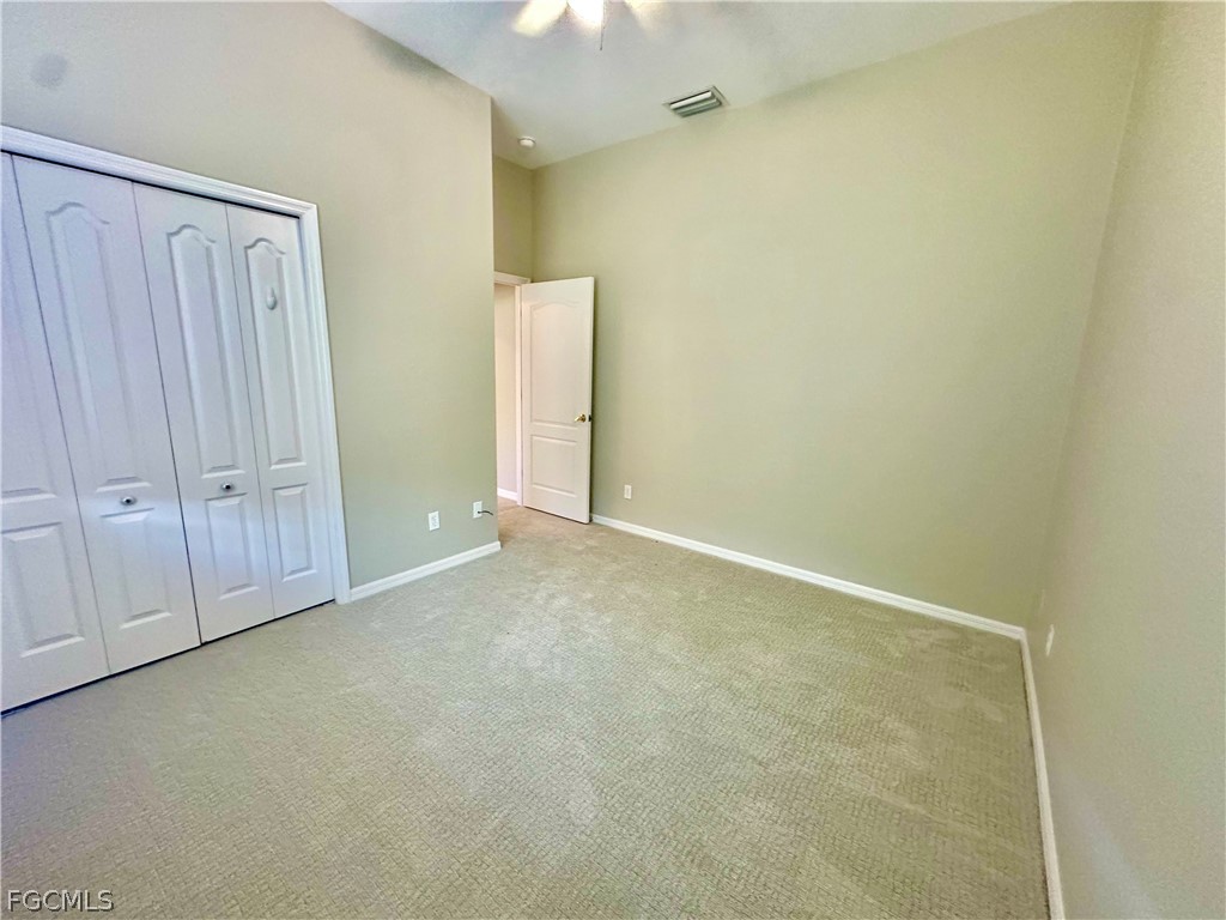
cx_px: 613
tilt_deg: -10.3
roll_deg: -2.4
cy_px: 460
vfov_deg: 85.7
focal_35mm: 14
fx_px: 496
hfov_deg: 102.1
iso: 400
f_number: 2.2
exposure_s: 1/60
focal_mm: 2.22
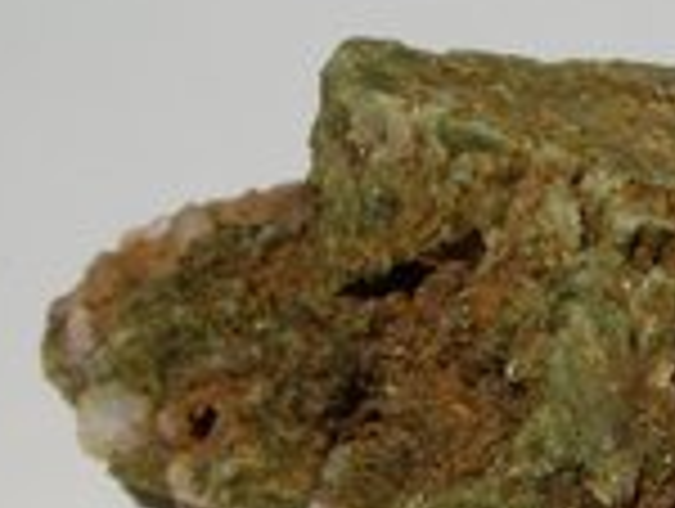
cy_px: 499
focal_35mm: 101
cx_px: 832
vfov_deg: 14.5
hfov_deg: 18.3
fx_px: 1973
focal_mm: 6.2
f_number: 4.3
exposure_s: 1/2000
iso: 50
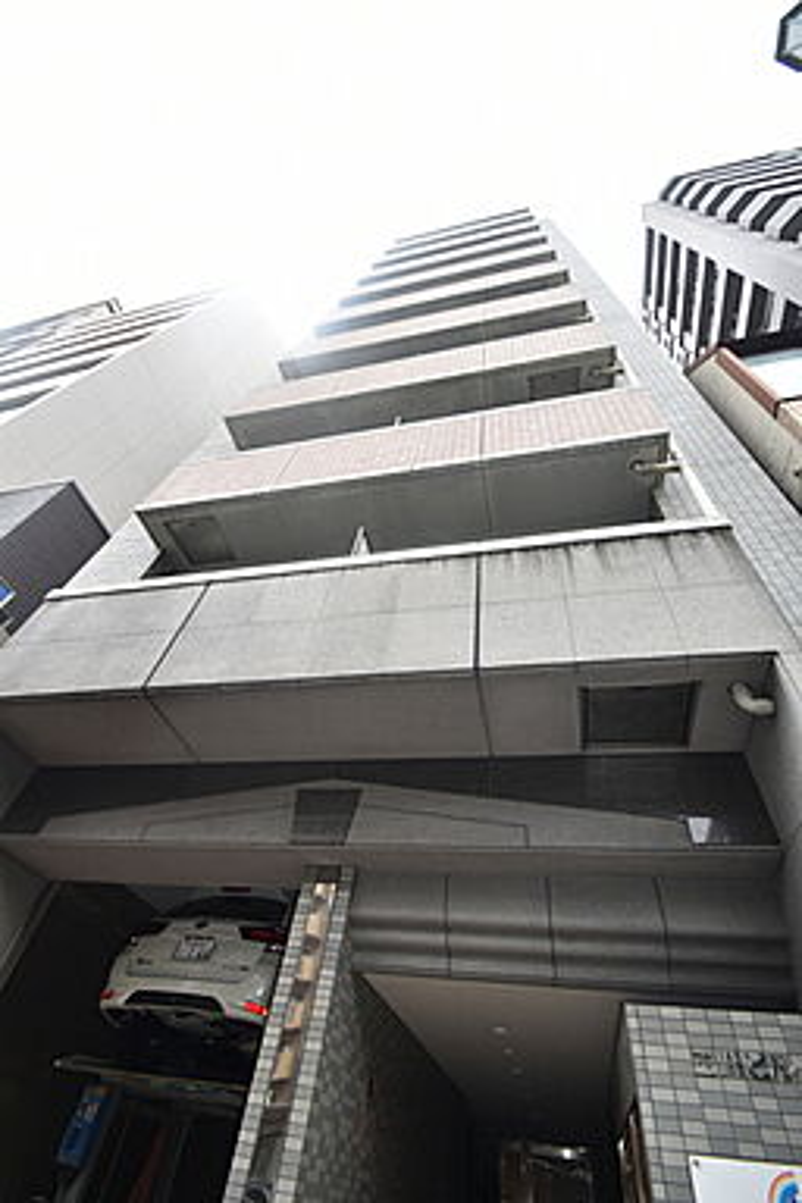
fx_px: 501
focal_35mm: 15
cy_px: 602
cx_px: 401
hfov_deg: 77.3
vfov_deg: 100.4
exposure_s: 1/200
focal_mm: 10
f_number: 5
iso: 180
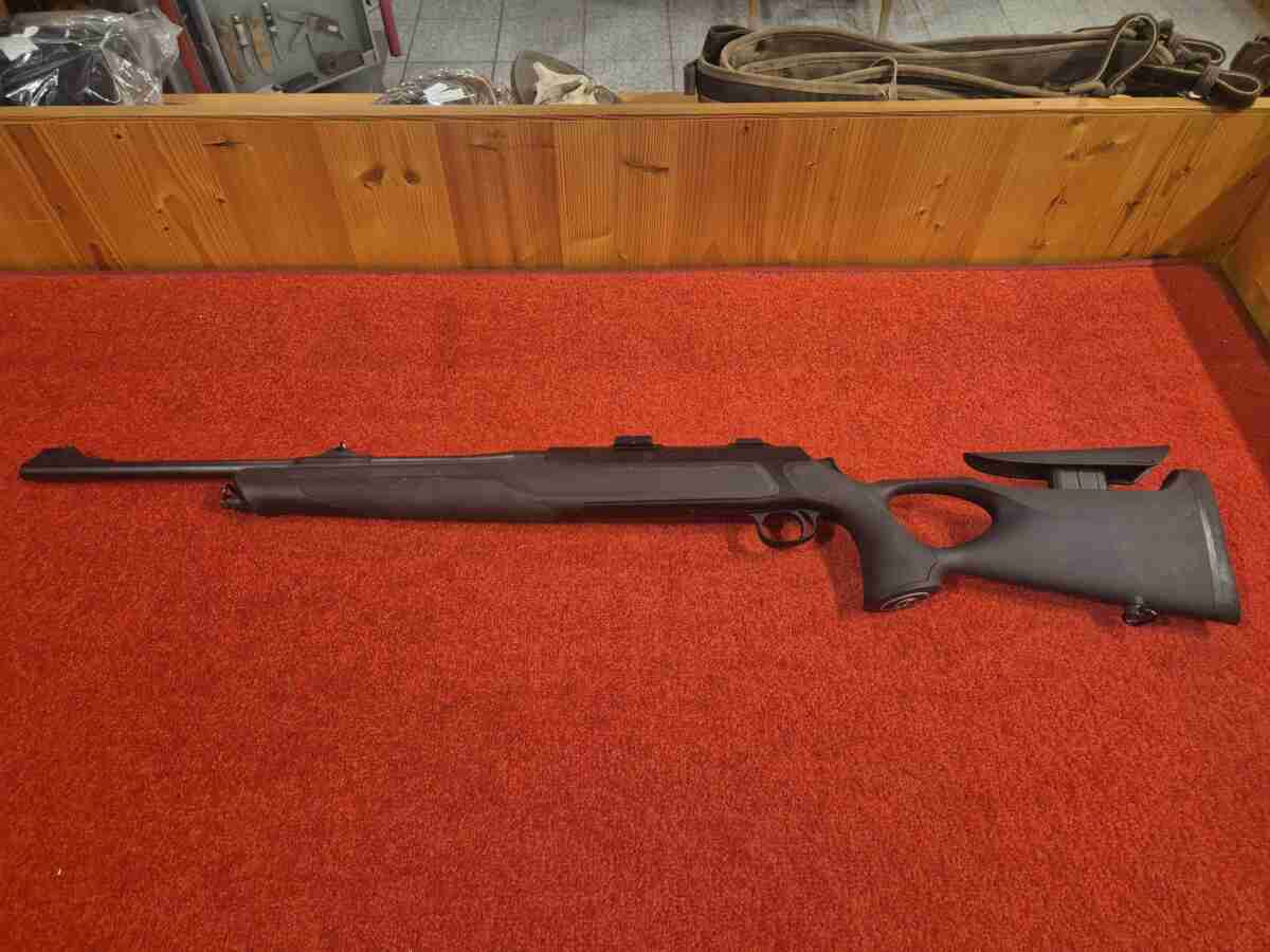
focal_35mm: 23
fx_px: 844
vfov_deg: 58.9
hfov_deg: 73.9
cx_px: 635
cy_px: 476
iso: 640
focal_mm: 5.4
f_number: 1.8
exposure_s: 1/100
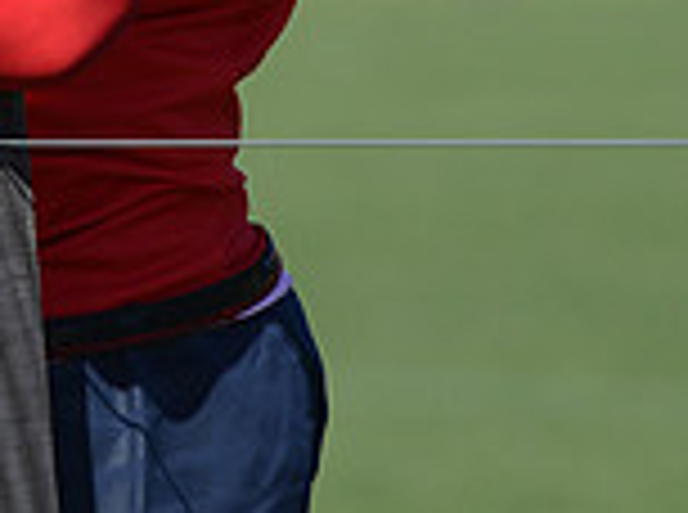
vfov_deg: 1.5
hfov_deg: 2.0
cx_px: -319
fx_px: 19571
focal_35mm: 987
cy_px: -340
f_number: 4
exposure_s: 1/1250
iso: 250
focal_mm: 270
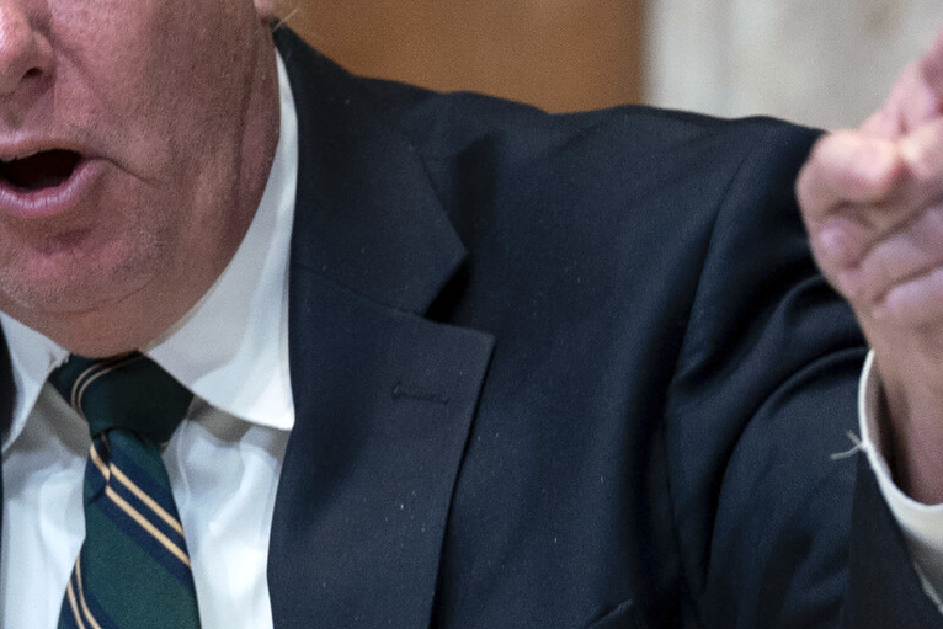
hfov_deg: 4.9
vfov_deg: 3.3
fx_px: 10951
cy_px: 178
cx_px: 263
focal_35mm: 418
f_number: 3.2
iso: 1600
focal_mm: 200
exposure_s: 1/320
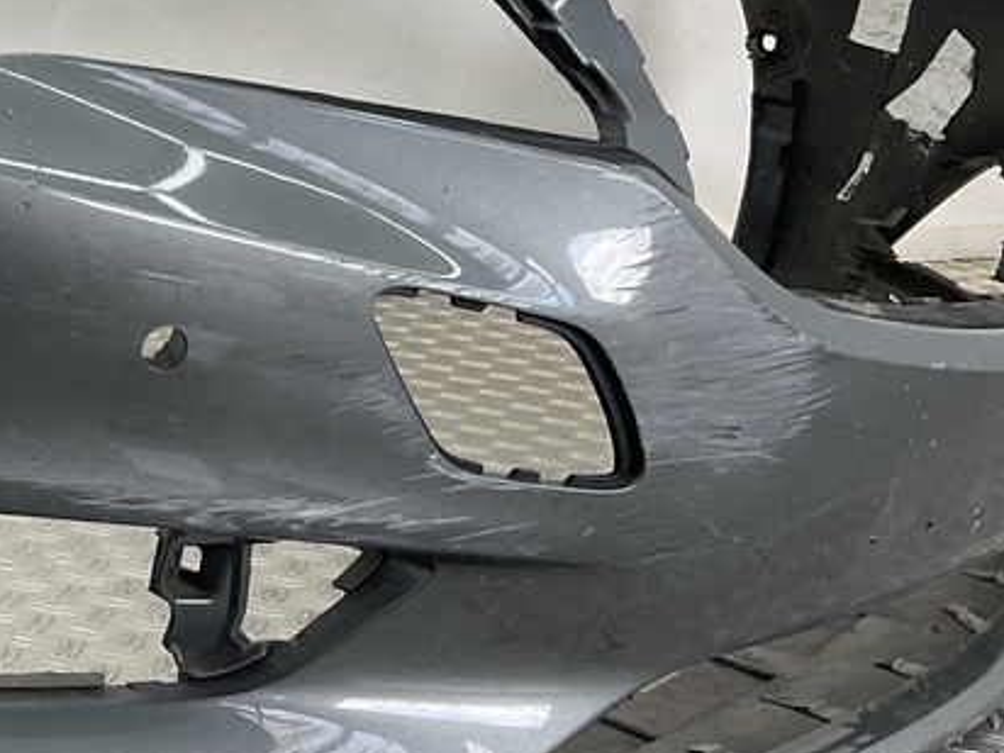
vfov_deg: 20.7
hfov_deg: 25.4
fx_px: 2059
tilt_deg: -15.2
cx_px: -105
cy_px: 366
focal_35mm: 71
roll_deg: -5.5
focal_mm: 3
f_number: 1.8
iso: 25
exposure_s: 1/120
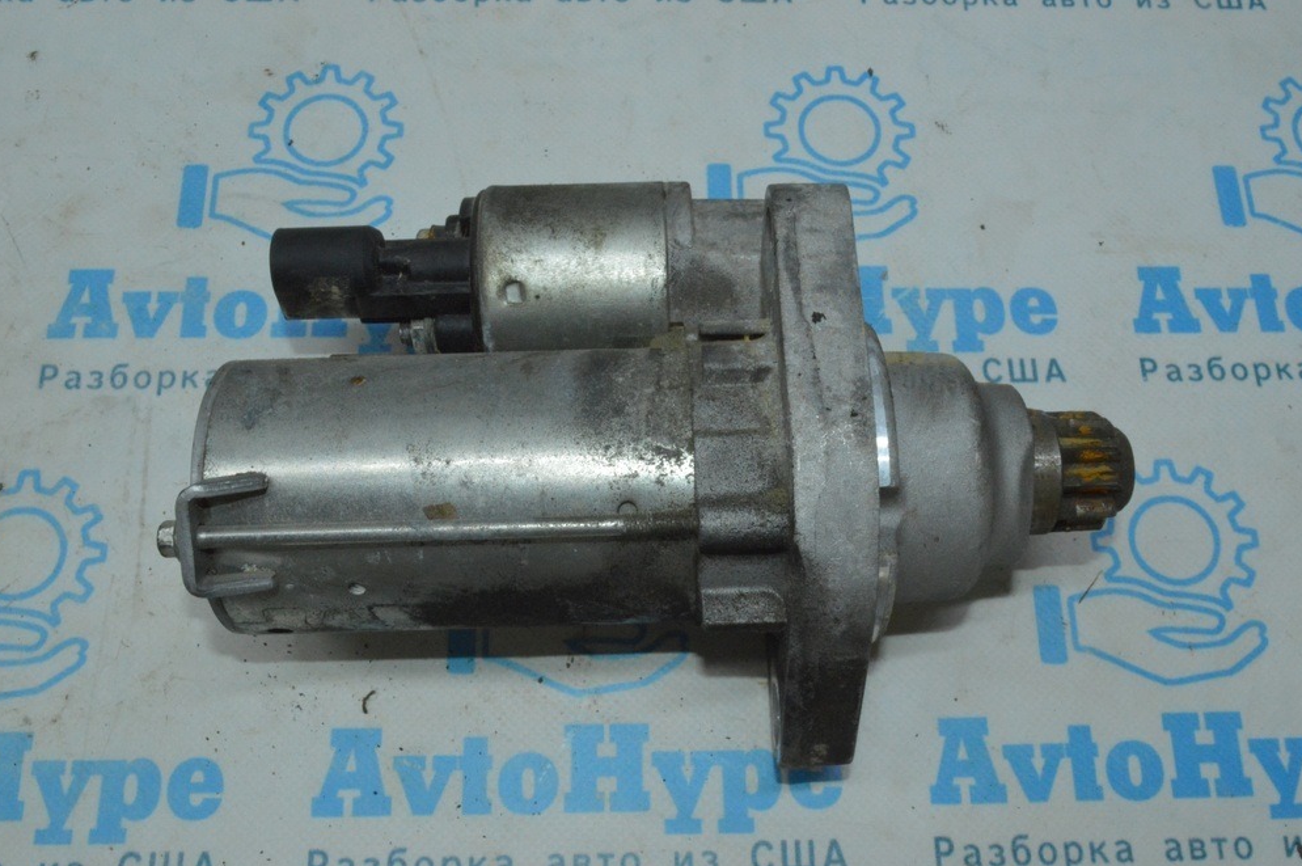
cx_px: 634
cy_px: 445
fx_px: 1229
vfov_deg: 38.8
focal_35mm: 34
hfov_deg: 55.8
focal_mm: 22
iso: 3200
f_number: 25
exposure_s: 1/50
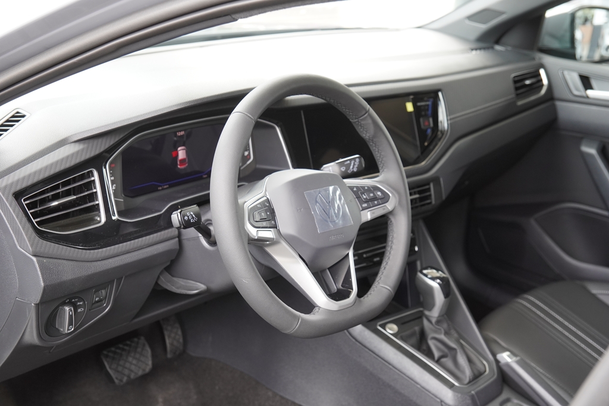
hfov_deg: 40.0
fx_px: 837
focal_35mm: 50
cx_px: 304
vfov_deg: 27.3
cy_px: 203
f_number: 4
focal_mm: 33
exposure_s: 1/60
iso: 400
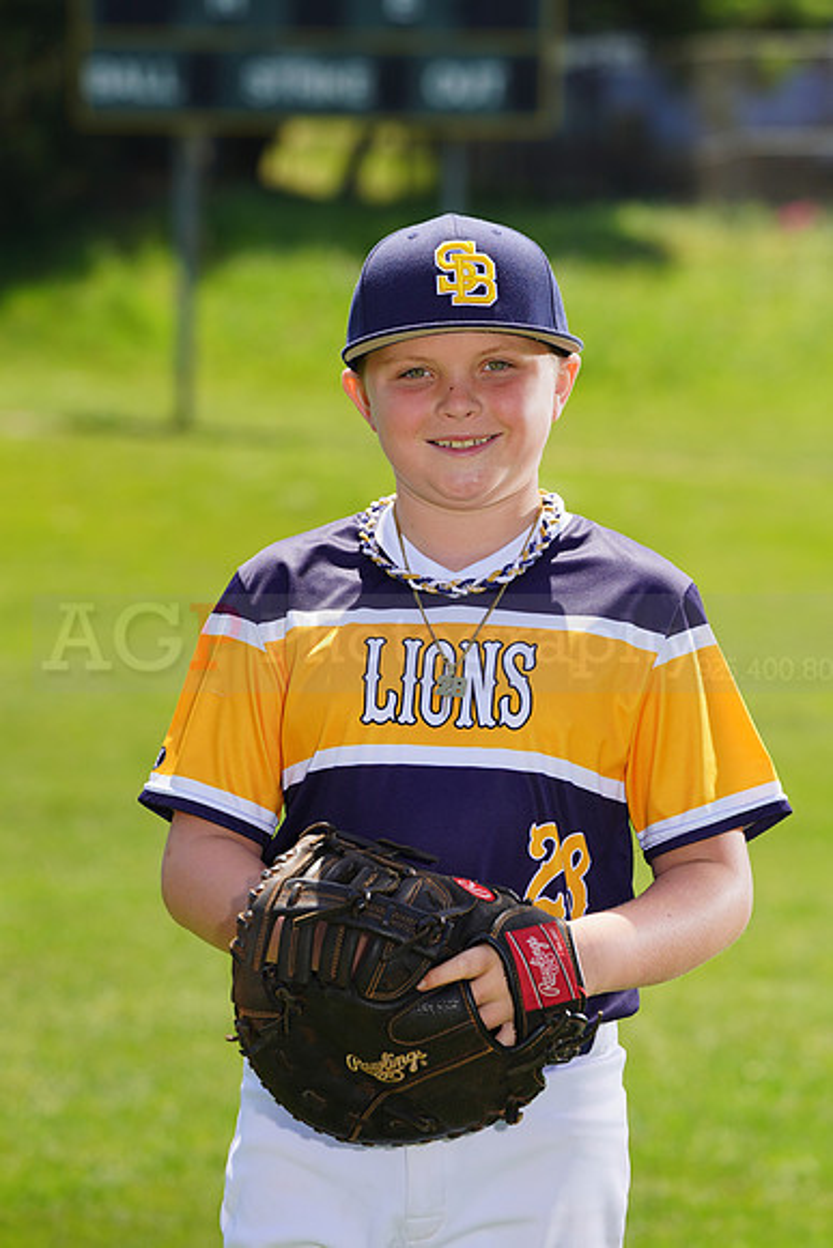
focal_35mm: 209
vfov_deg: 9.8
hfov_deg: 6.6
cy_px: 624
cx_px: 416
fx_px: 7249
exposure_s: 1/250
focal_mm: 209
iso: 100
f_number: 8
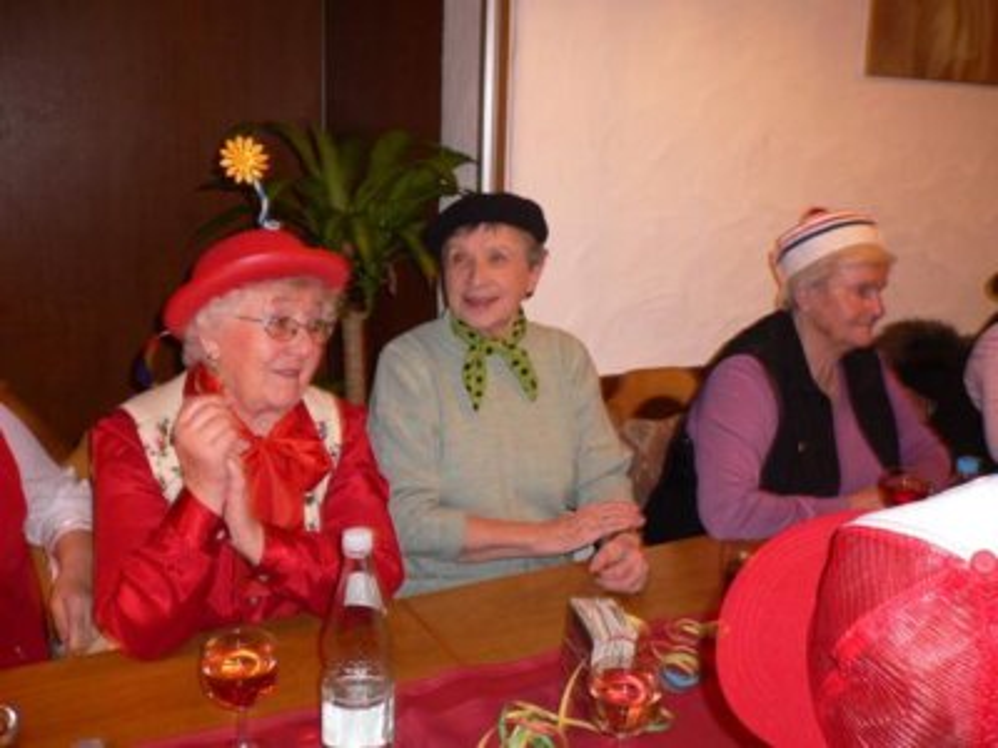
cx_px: 499
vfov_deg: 40.7
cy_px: 374
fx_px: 1009
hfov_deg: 52.6
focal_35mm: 35
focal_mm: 5.8
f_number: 2.8
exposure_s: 1/8
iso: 100
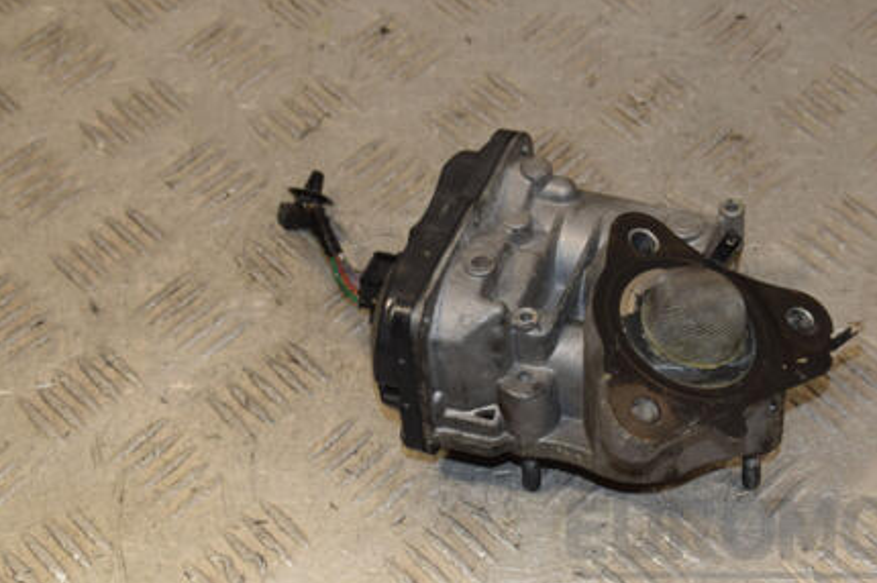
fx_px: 2142
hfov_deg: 23.1
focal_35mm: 88
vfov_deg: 15.5
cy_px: 257
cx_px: 528
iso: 800
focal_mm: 42
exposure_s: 1/200
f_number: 7.1
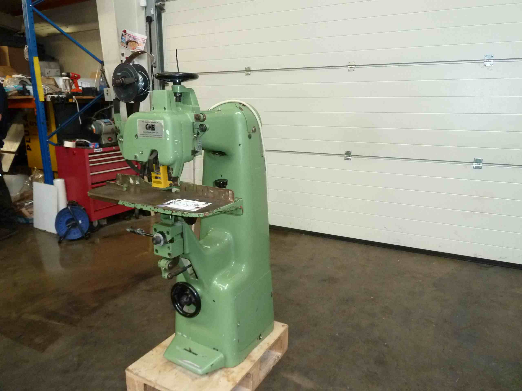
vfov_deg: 54.9
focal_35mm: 25
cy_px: 196
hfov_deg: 69.4
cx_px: 261
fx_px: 377
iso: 320
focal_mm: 4.1
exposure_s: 1/30
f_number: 3.3
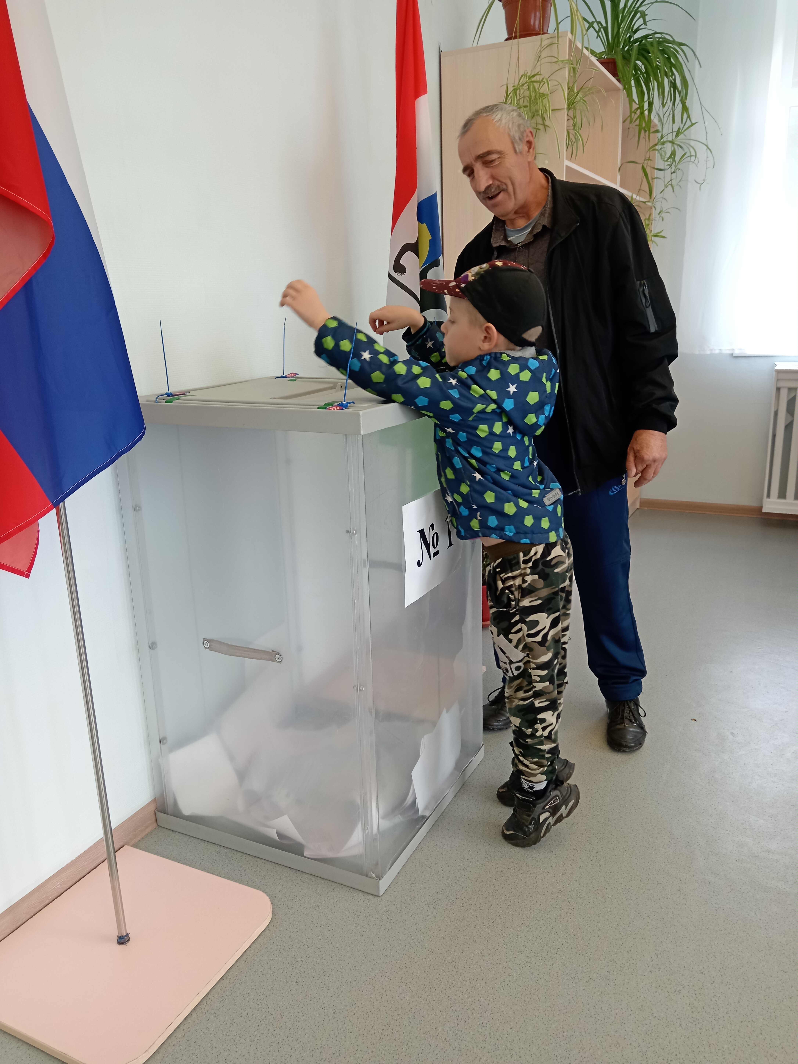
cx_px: 399
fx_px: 830
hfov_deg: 51.4
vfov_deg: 65.3
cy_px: 532
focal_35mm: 27
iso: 263
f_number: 1.9
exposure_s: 1/100
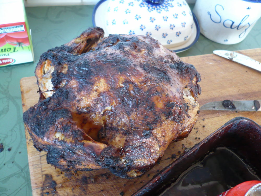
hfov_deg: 52.6
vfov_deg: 40.7
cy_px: 98
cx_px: 130
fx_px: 264
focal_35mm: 35
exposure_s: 1/8
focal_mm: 5.8
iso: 200
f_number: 2.8
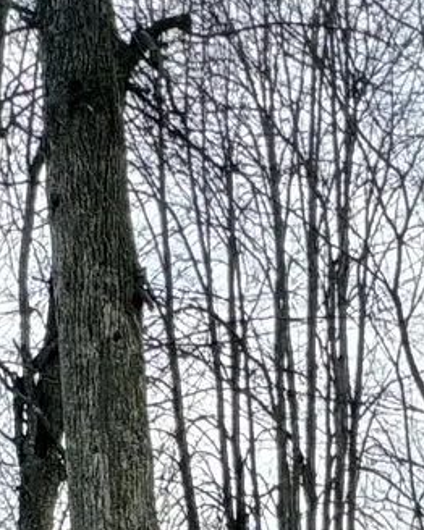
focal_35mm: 100
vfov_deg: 15.7
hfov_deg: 15.4
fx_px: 1570
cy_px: 1020
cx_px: 204
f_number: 2.2
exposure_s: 1/99
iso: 80
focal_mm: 2.22
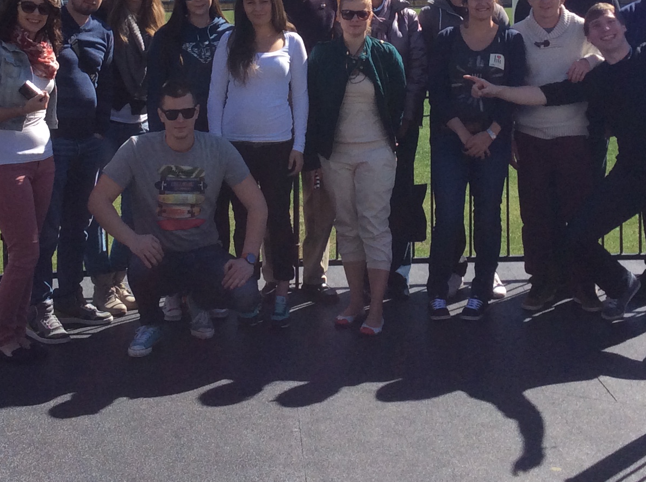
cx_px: 294
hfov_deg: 27.1
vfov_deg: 19.8
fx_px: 1341
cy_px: -2
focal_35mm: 72
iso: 32
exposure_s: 1/1192
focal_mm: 3.3
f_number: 2.4
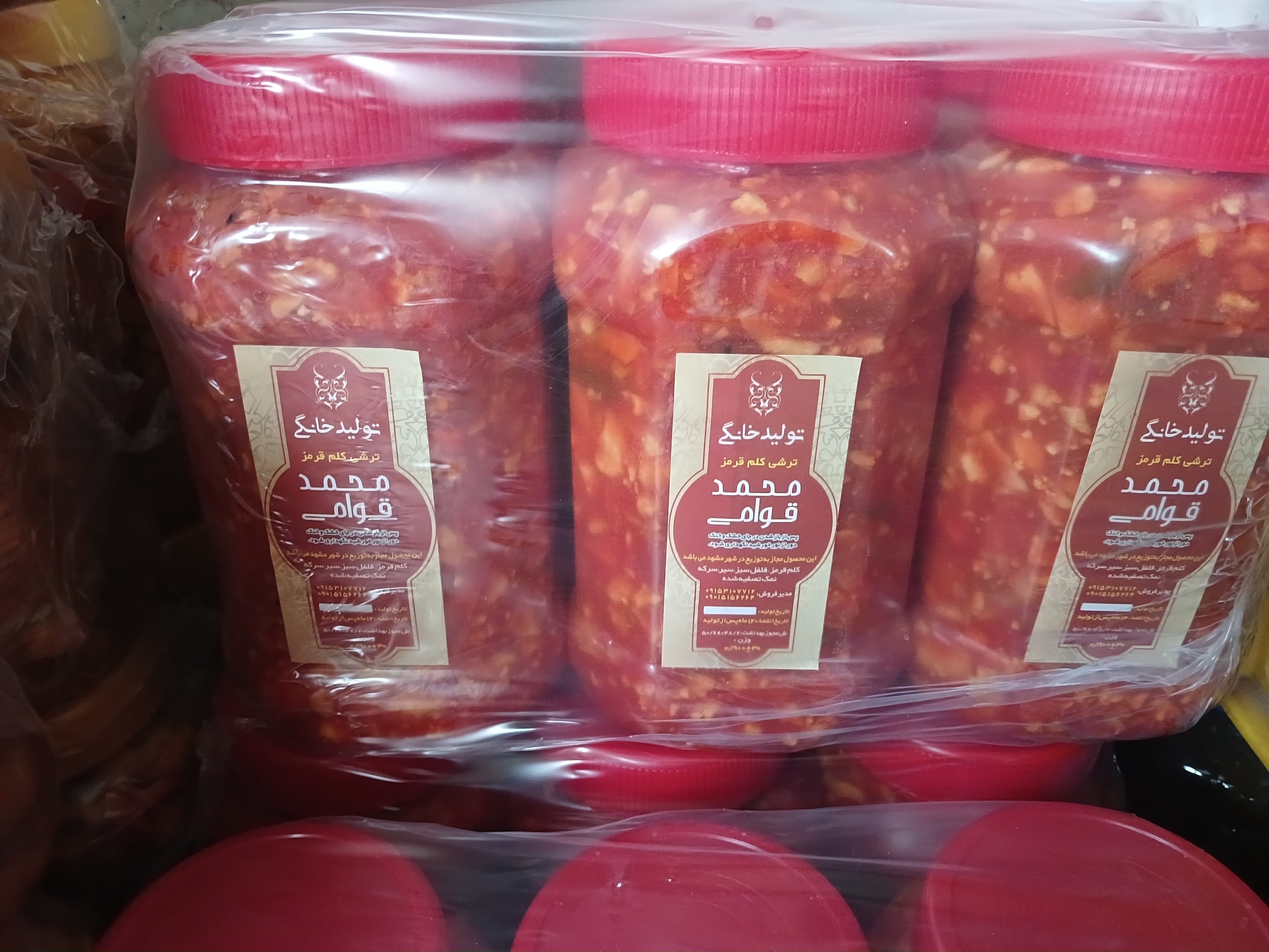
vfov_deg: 51.4
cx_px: 634
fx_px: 990
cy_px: 476
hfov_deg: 65.3
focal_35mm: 27
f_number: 1.8
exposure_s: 1/20
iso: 640
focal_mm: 4
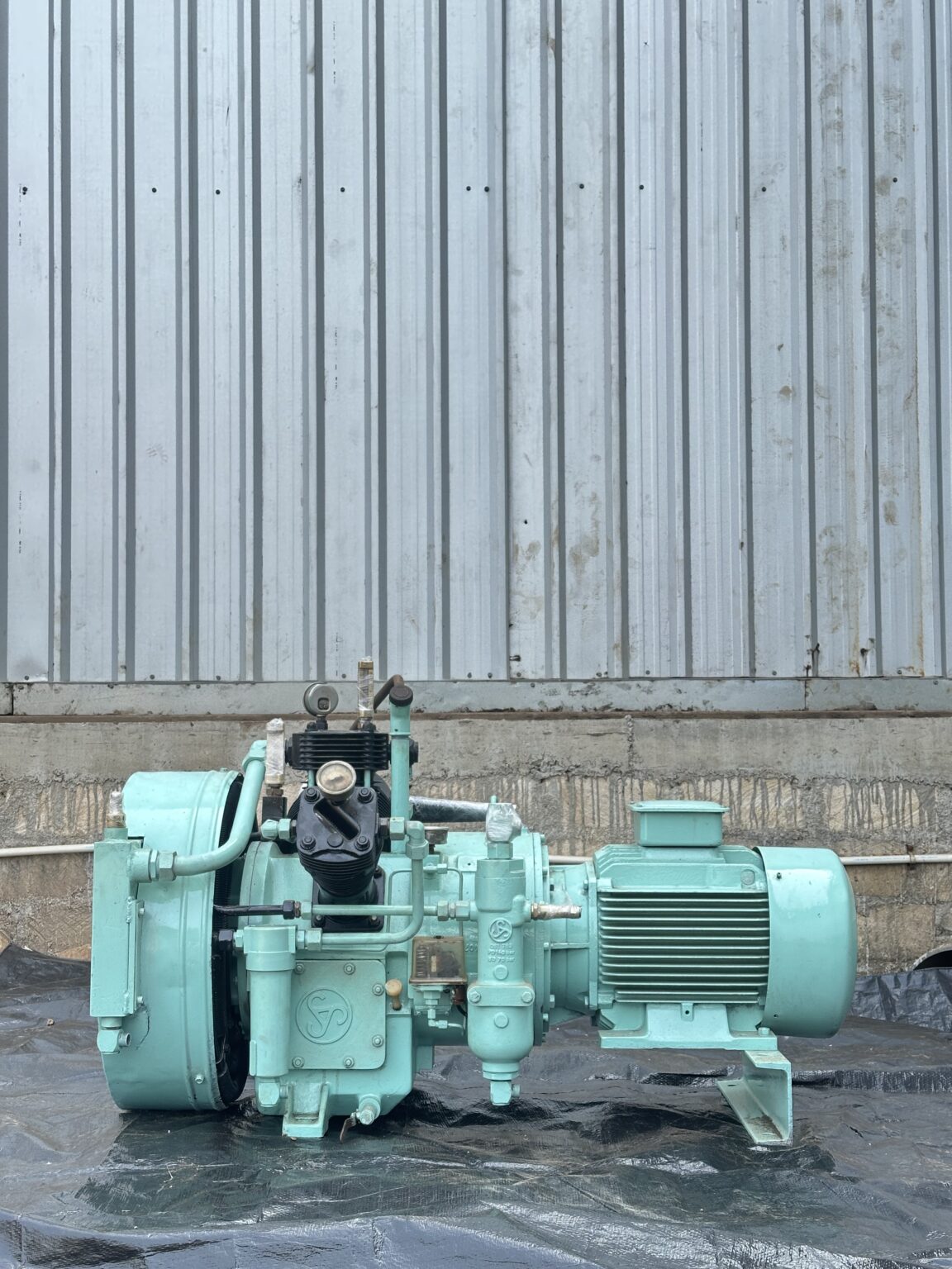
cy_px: 634
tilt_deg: +3.5
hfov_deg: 30.3
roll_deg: +0.2
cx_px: 476
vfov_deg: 39.7
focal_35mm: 48
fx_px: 1760
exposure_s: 1/344
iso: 64
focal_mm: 6.86
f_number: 1.78
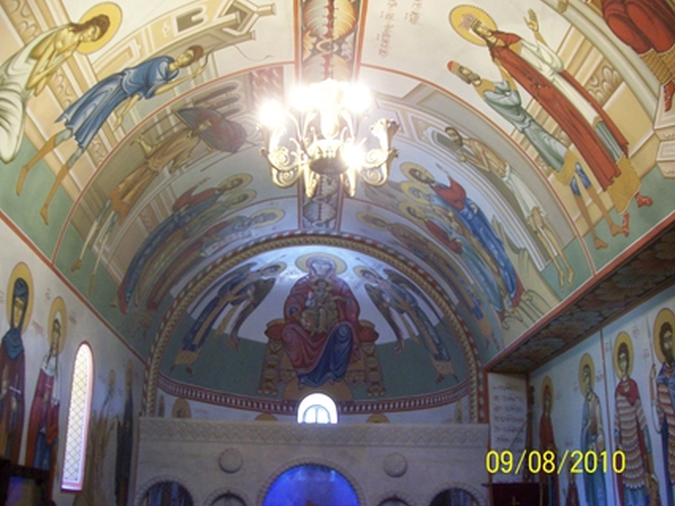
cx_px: 320
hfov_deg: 49.0
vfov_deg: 37.7
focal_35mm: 38
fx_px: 741
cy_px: 247
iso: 200
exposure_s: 1/8
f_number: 2.7
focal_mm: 6
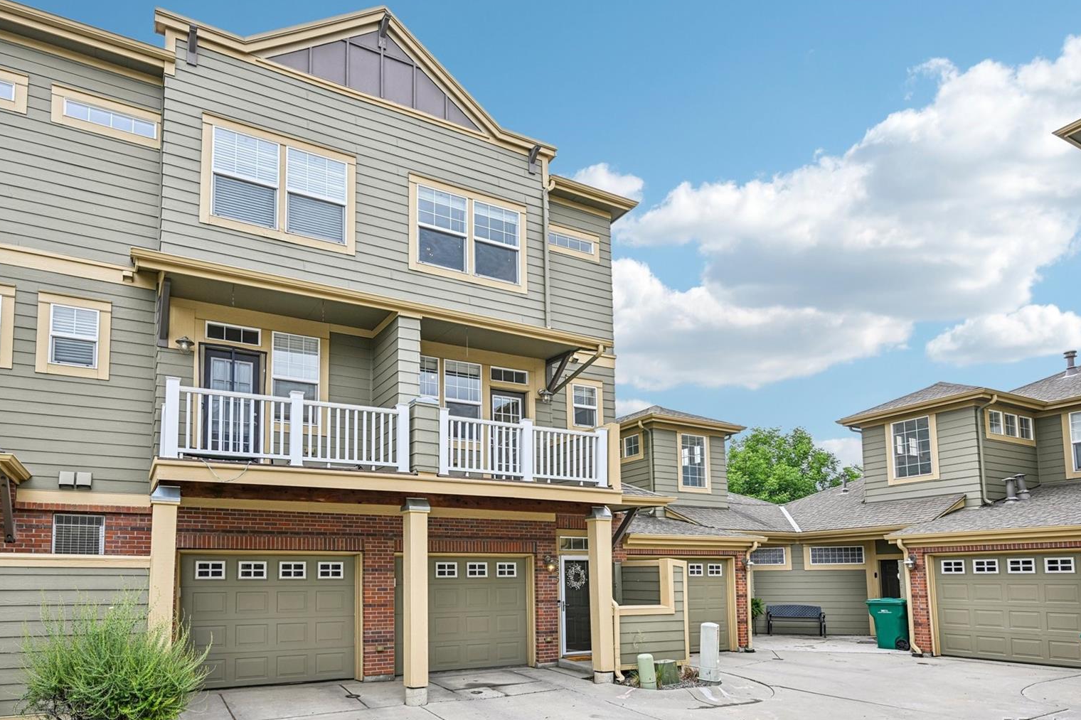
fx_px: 616
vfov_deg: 60.6
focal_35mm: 21
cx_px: 548
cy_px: 361
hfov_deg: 82.5
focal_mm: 19.5
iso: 64
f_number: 10
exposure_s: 1/40
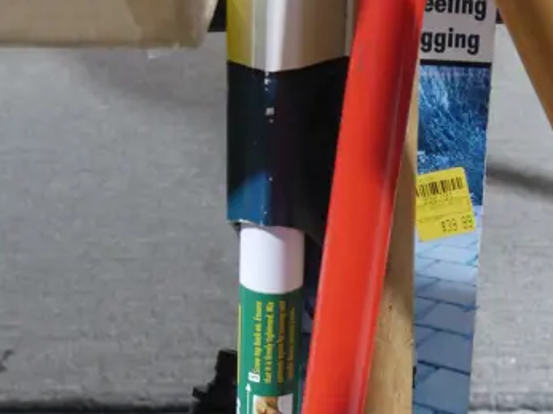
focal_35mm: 124
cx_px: 552
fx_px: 1980
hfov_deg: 15.6
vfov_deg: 11.8
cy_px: 416
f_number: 4.6
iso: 1250
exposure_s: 1/60
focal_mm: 21
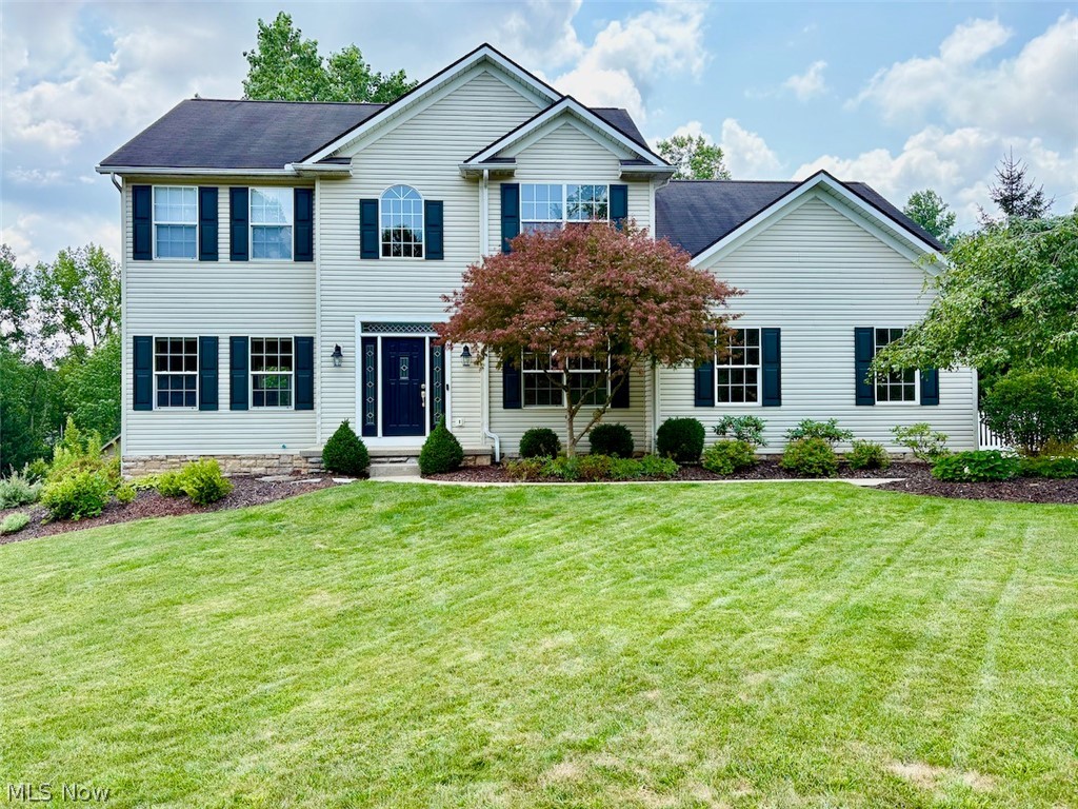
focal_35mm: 26
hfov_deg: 67.3
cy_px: 404
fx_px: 810
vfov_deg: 53.1
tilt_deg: +1.2
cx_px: 539
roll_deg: +0.7
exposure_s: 1/1287
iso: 64
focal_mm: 5.96
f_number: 1.6
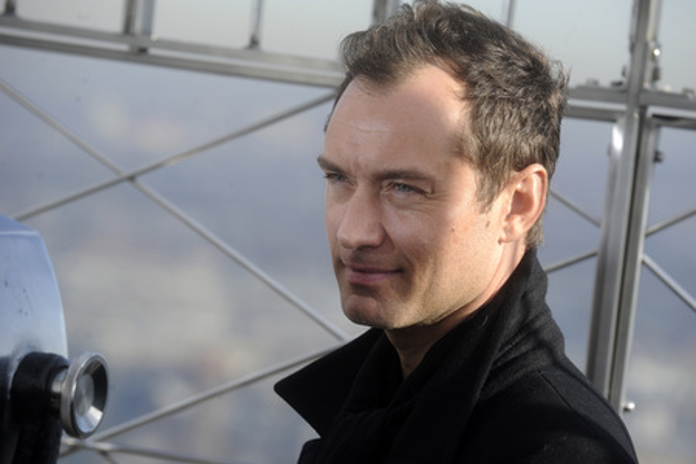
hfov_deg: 11.4
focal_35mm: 180
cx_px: 348
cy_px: 232
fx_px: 3480
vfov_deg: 7.6
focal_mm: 180
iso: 250
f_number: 8
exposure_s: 1/500
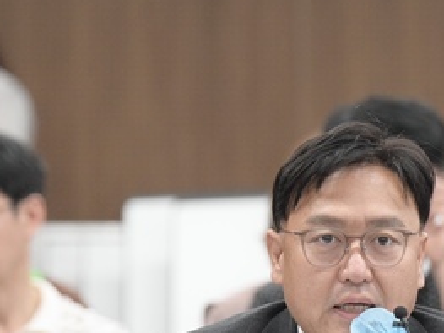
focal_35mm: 459
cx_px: 355
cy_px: 346
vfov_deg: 3.2
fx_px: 5885
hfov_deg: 4.3
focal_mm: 200
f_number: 4
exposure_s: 1/200
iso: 1250
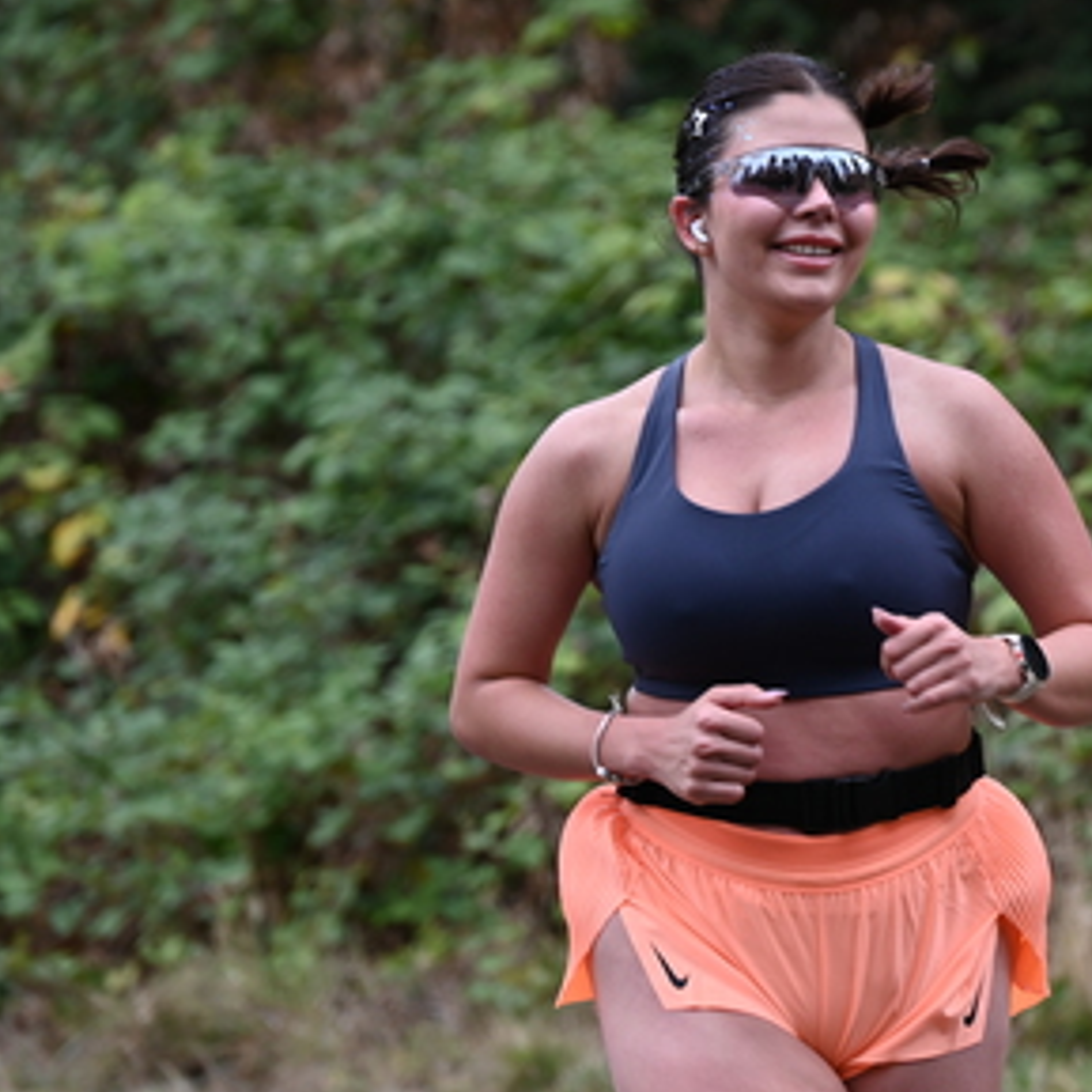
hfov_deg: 5.4
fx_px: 11528
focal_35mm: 323
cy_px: 516
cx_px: 725
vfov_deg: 5.4
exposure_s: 1/400
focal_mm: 200
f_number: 6.3
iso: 400
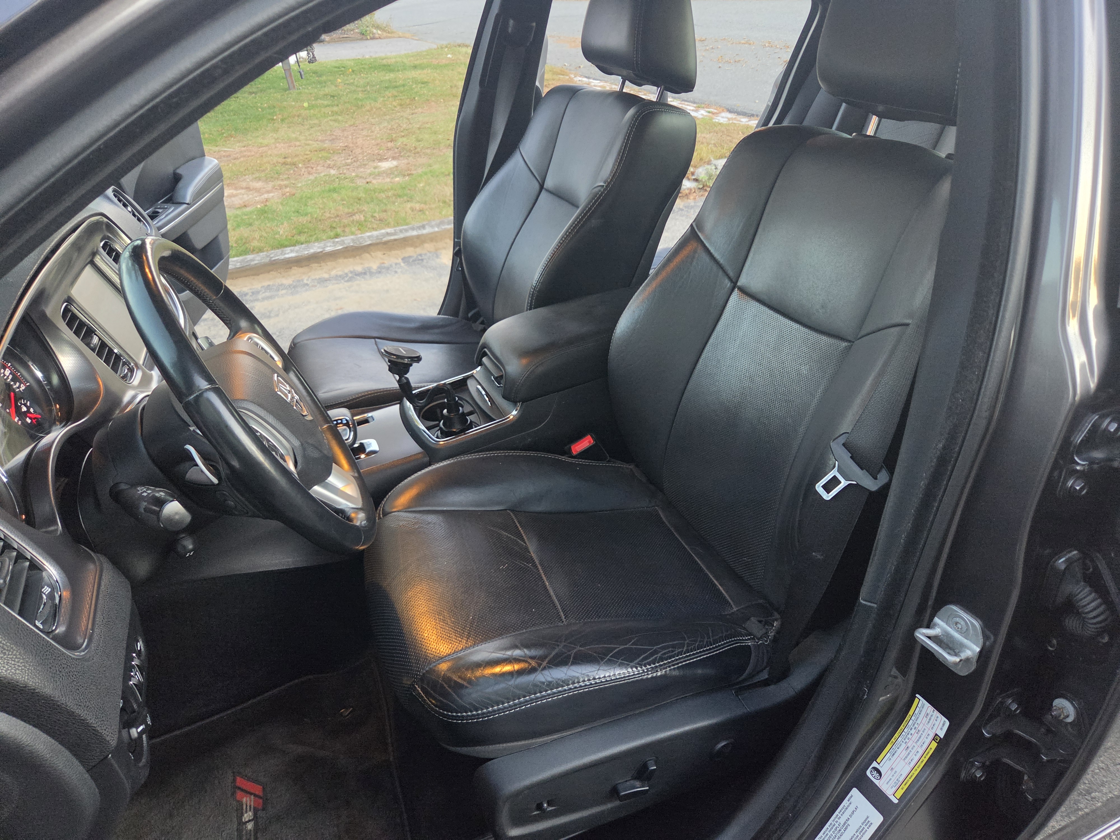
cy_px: 420
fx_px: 744
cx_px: 560
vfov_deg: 58.9
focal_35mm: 23
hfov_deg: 73.9
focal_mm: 5.4
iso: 1600
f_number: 1.8
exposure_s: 1/120
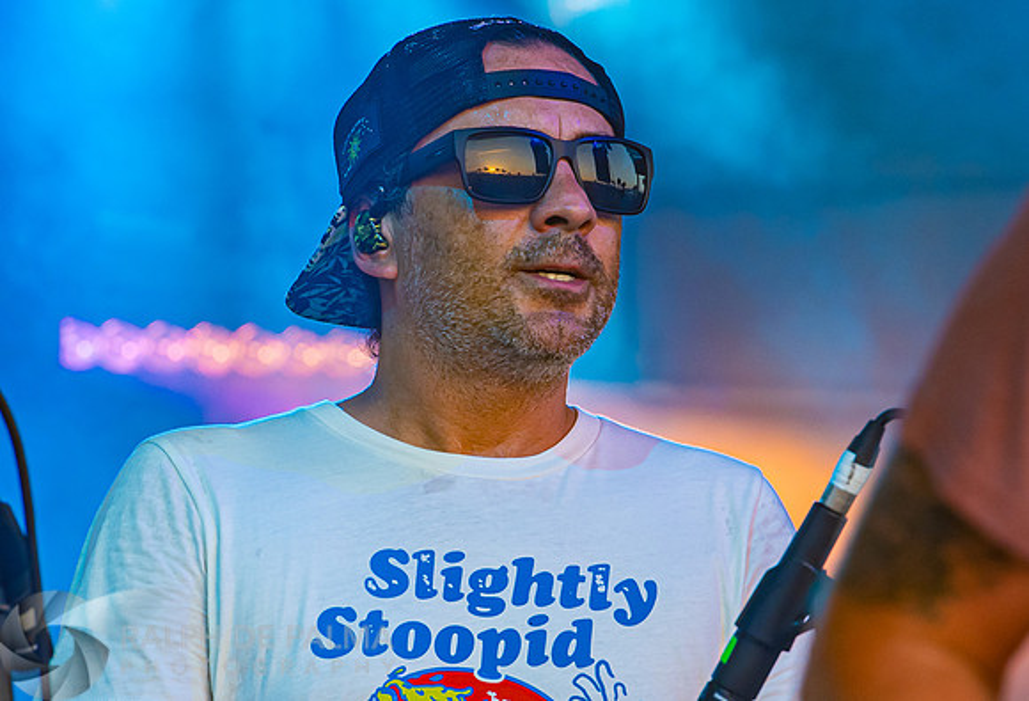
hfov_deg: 4.4
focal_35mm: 469
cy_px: 508
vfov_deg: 3.0
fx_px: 13508
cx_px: 541
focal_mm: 200
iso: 400
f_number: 5.6
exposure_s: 1/160
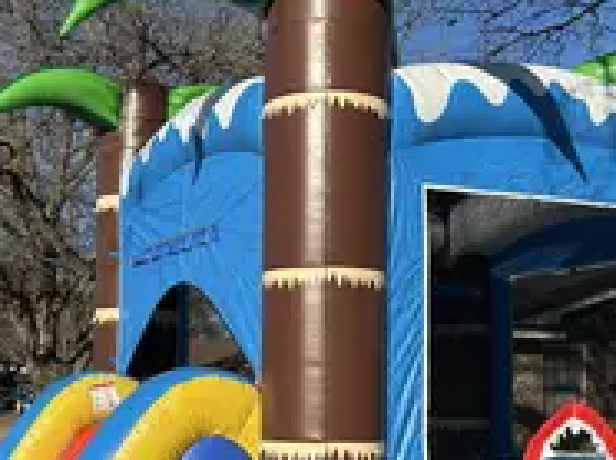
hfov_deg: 34.4
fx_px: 995
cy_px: 377
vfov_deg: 25.5
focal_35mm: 56
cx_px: 305
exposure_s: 1/4115
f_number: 1.5
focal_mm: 5.7
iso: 50
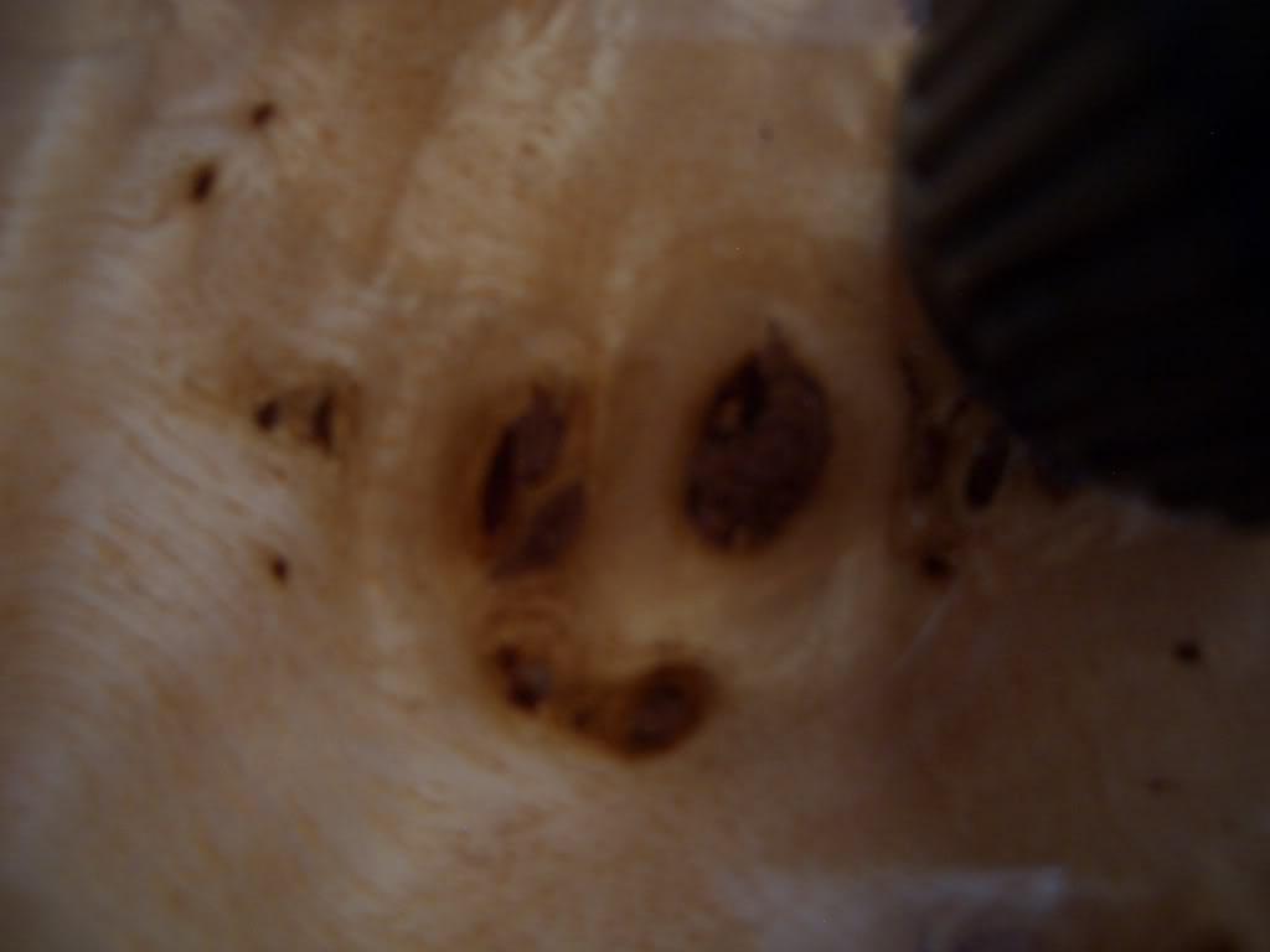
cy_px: 476
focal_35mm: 35
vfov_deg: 40.7
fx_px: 1284
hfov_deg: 52.6
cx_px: 635
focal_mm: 5.8
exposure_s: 1/8
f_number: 2.6
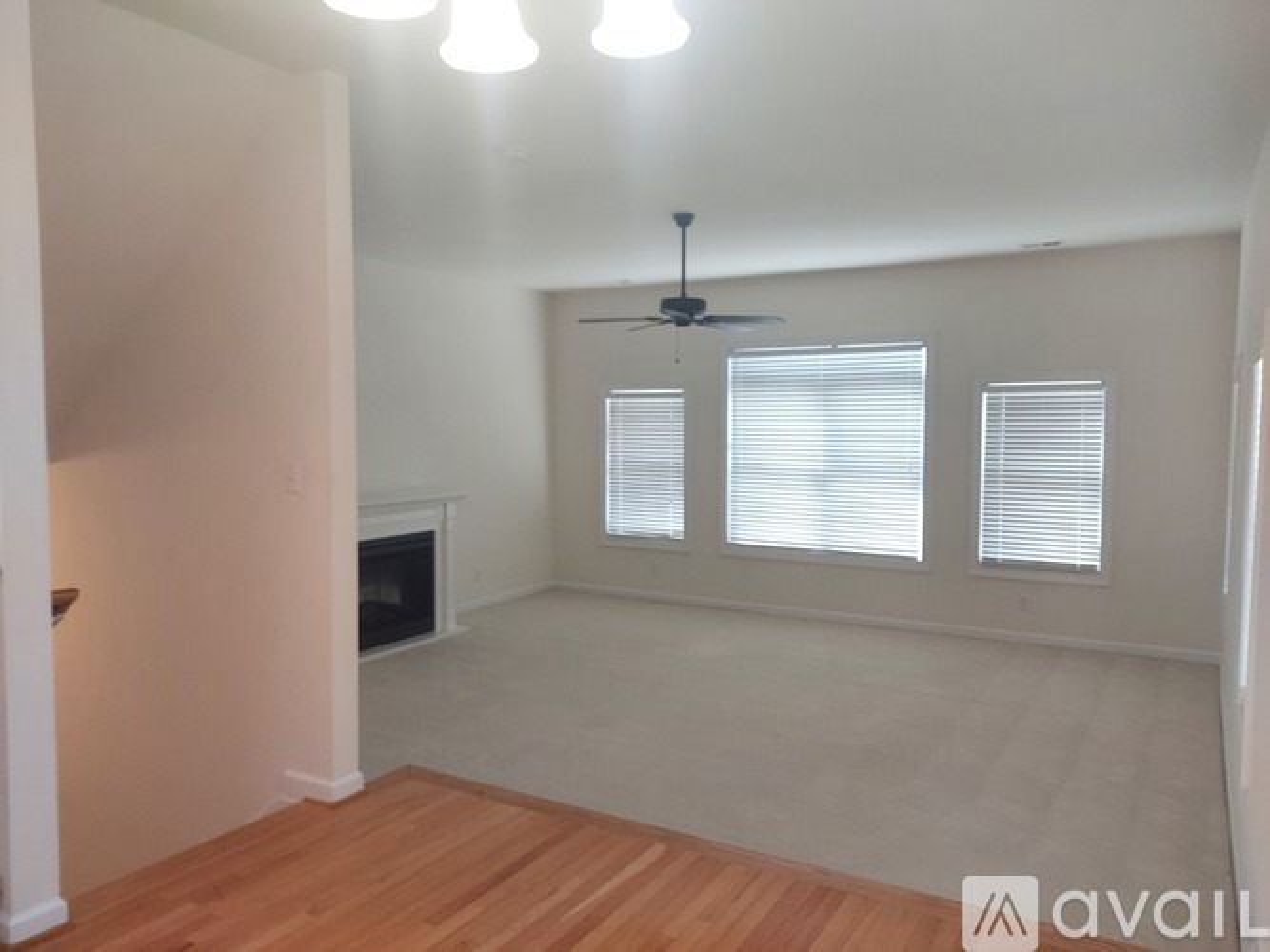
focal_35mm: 25
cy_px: 476
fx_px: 917
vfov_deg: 54.9
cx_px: 635
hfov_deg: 69.4
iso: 125
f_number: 2
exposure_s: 1/60
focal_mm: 4.6
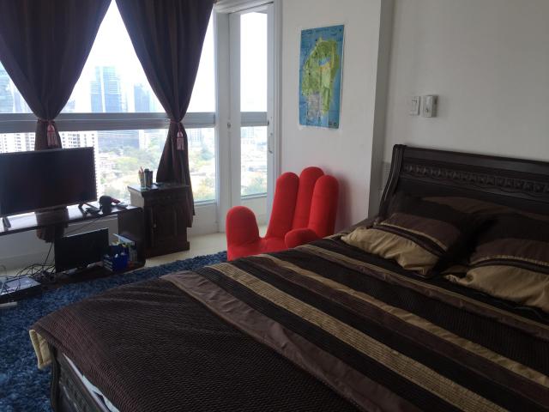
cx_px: 274
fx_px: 460
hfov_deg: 61.7
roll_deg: -1.7
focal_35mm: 29
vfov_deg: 48.2
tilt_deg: -12.9
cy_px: 206
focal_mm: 4.15
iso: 32
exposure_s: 1/155
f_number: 2.2
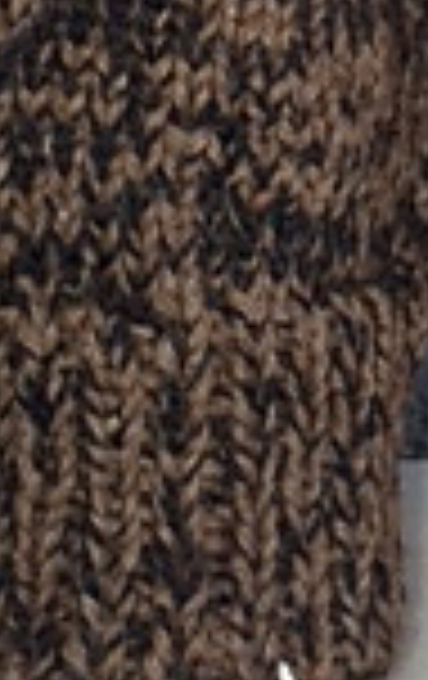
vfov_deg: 15.4
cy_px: -158
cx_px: 568
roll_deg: +0.7
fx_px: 2415
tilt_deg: +0.0
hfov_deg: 9.9
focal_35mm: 130
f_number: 2.2
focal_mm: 4.15
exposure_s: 1/30
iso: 40
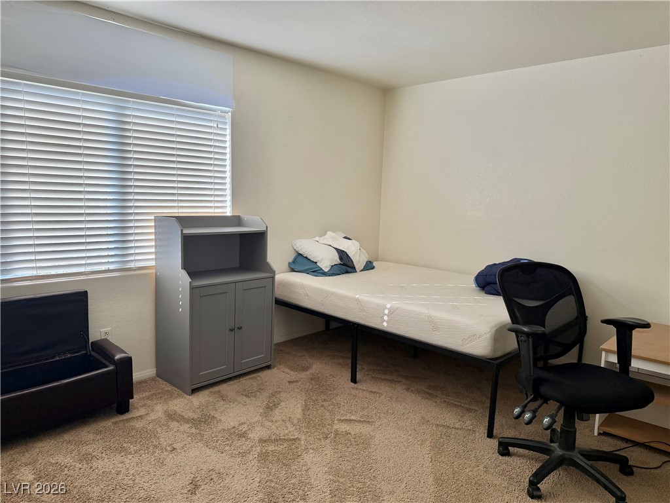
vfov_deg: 56.8
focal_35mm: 24
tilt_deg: -7.0
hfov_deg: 71.6
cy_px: 252
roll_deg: -1.7
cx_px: 335
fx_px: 465
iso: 80
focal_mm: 6.76
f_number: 1.78
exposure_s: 1/269
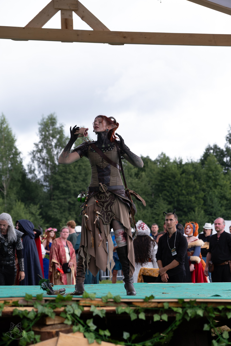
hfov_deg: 16.5
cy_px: 173
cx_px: 116
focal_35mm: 83
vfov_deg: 24.5
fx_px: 799
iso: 500
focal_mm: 55
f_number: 3.6
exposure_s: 1/1250
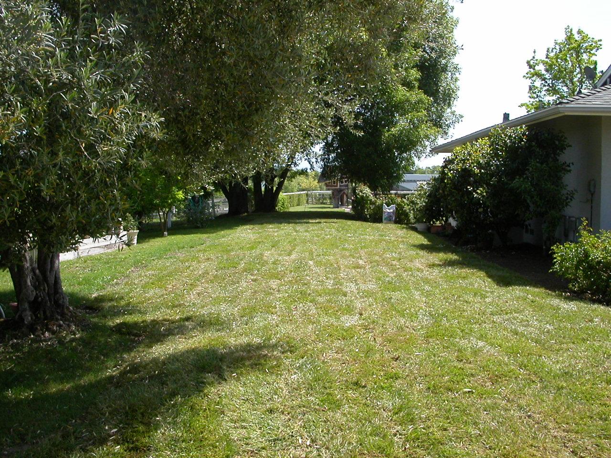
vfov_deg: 38.7
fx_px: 653
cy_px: 229
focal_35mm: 37
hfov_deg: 50.1
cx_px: 306
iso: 100
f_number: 4.5
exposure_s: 1/353
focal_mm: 5.6
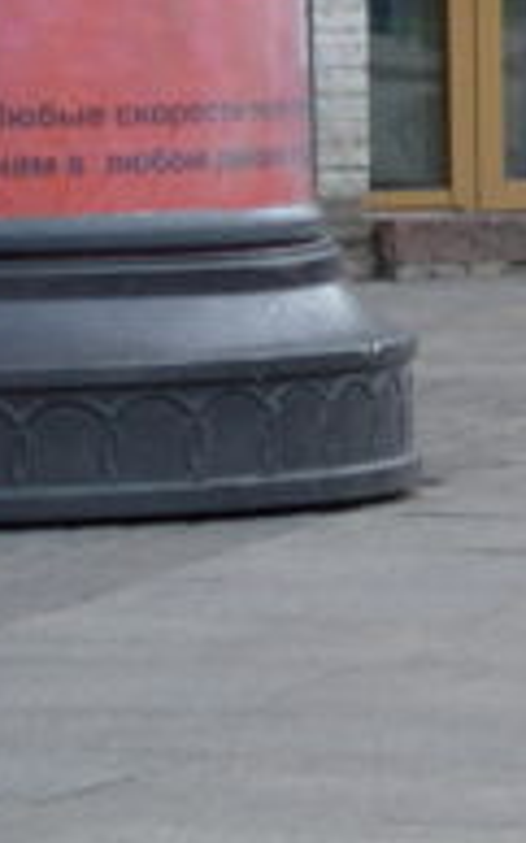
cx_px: 1248
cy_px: 230
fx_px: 8499
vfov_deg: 5.7
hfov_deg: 3.5
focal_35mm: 370
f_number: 4.9
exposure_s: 1/47.9
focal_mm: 23.4
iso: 64
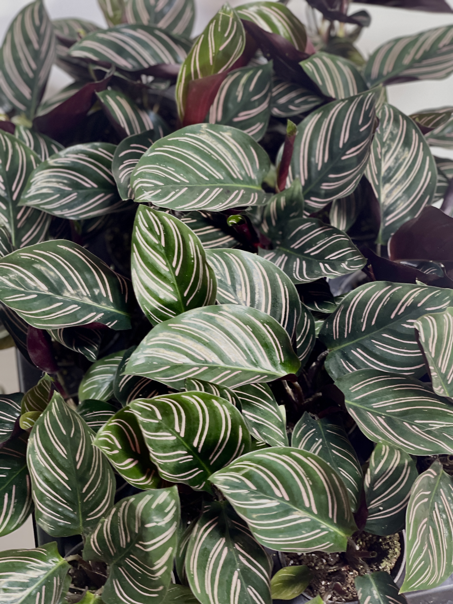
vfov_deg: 30.3
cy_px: 302
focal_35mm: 64
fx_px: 1117
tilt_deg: -22.5
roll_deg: +0.7
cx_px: 226
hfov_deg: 22.9
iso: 200
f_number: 2.2
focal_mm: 7.5
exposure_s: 1/33
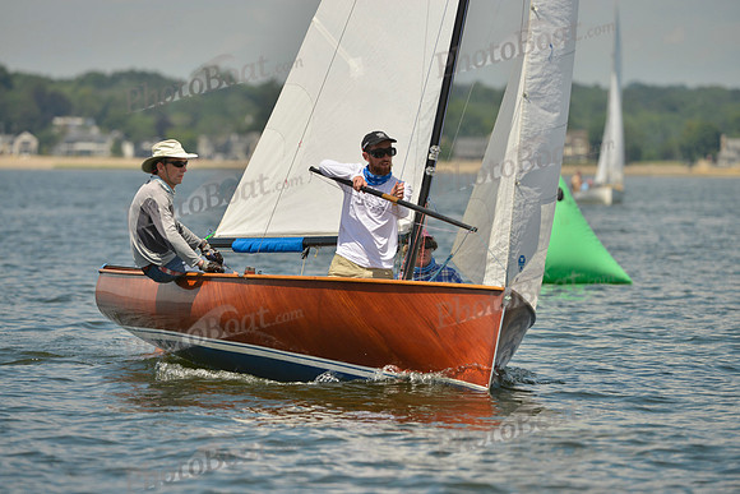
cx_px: 370
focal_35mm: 350
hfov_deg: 5.9
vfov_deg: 3.9
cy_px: 247
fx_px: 7196
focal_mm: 350
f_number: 6.3
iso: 200
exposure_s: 1/1250
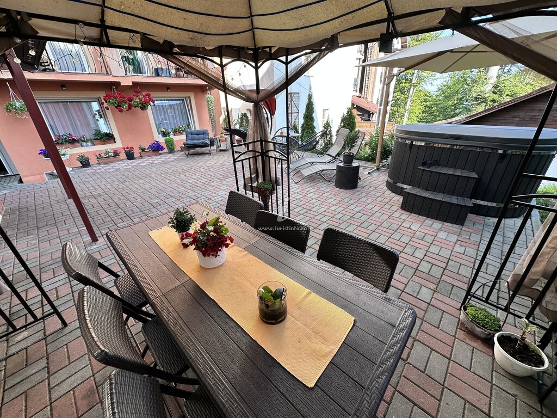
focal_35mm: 14
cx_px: 278
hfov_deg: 102.1
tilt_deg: -26.1
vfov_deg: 85.7
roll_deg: +2.0
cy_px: 209
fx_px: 225
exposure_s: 1/115
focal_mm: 2.22
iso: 40
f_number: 2.2
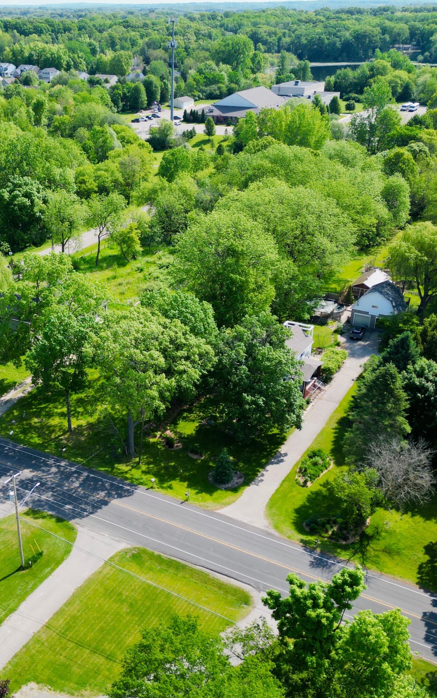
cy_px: 365
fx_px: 724
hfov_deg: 33.1
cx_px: 125
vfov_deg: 51.5
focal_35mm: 38
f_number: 1.7
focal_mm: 6.72
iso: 140
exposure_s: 1/2000
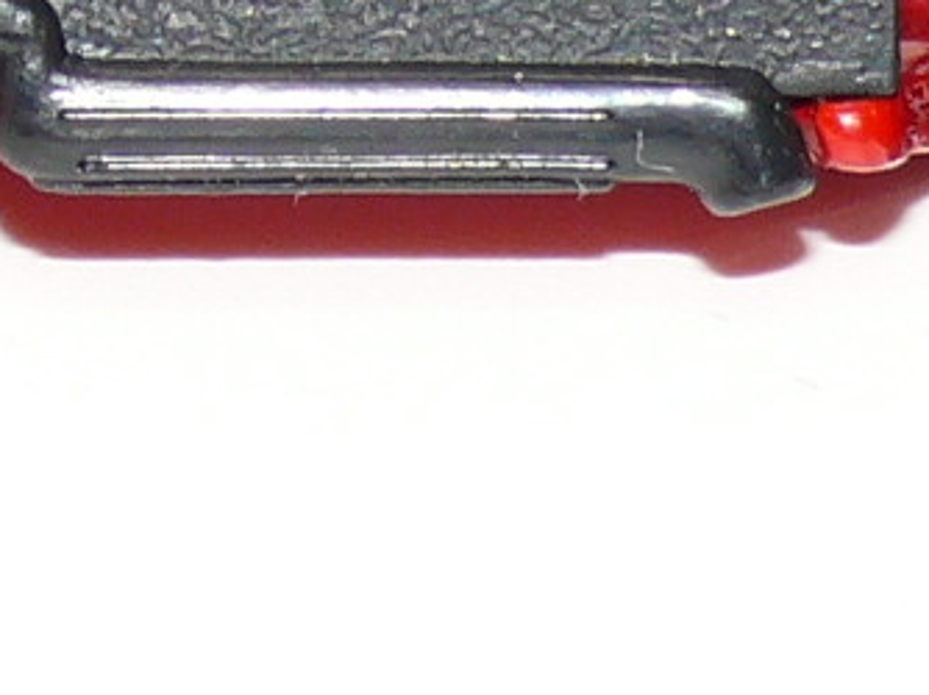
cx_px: 350
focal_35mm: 489
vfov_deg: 3.0
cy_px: -709
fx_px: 13114
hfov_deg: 4.1
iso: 100
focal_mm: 13.3
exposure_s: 1/30
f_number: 4
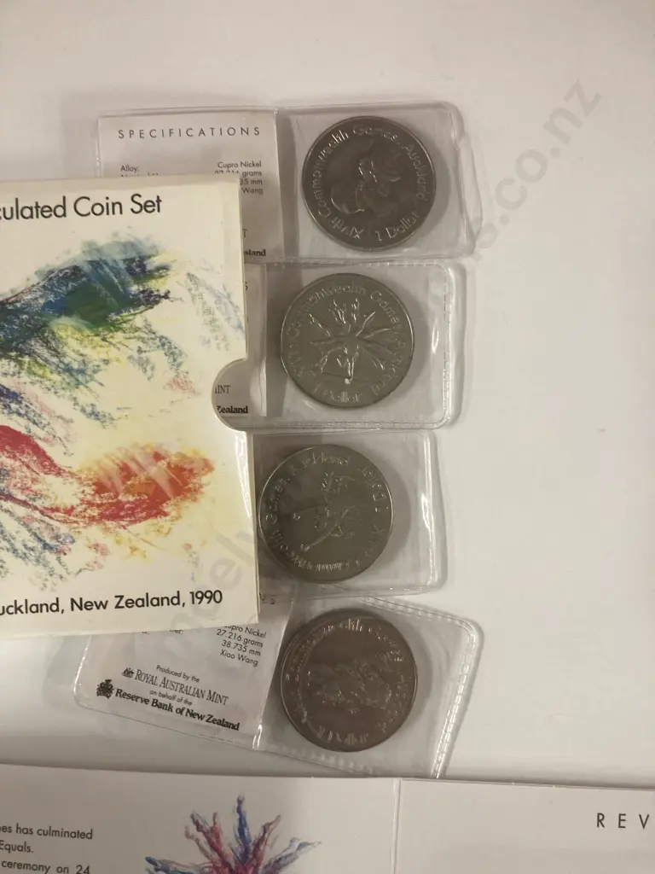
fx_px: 706
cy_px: 437
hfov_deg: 49.7
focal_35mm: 28
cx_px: 328
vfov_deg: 63.4
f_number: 1.8
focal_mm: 3.99
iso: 125
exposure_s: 1/50
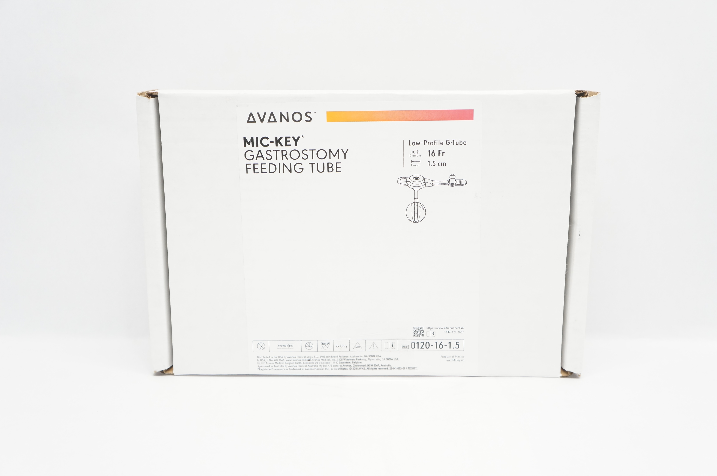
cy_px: 238
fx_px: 806
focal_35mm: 40
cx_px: 358
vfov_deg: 32.9
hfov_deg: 48.0
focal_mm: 27
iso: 800
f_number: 5.6
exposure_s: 1/60
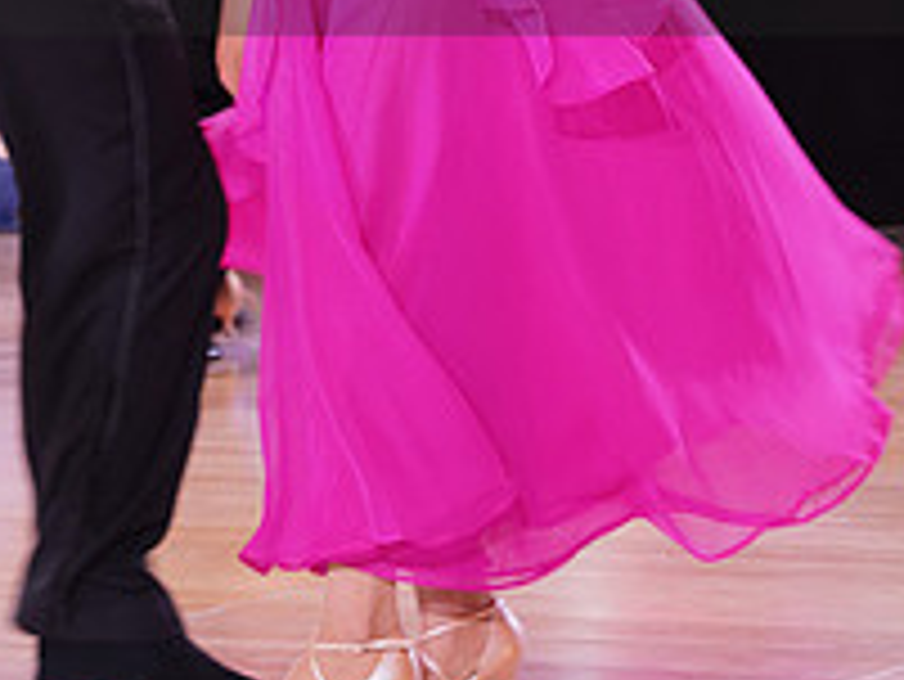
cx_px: 376
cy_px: -113
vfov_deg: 5.1
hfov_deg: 6.8
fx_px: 7604
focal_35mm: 291
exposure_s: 1/125
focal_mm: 105
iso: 1250
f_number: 5
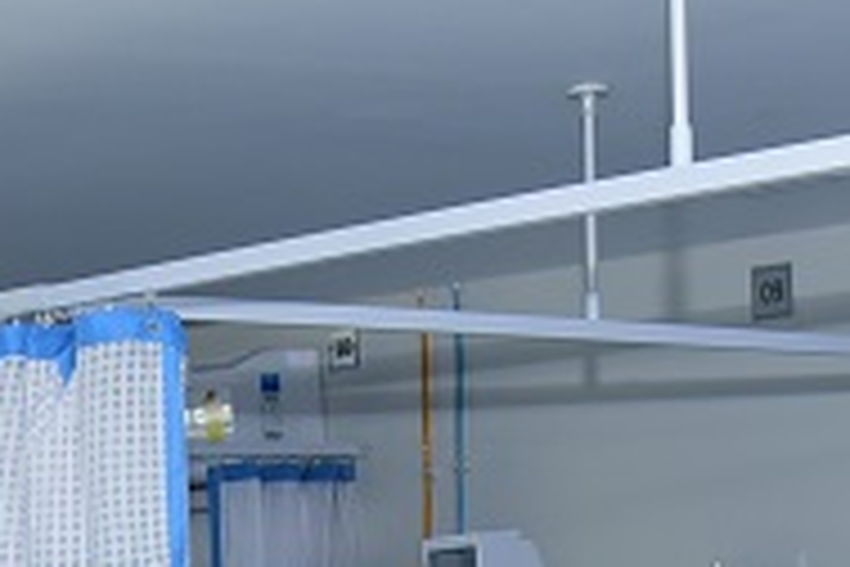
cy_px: 896
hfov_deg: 15.3
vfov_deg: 9.9
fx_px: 3164
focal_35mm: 134
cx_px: 259
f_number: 4.5
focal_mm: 28
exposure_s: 1/160
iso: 800
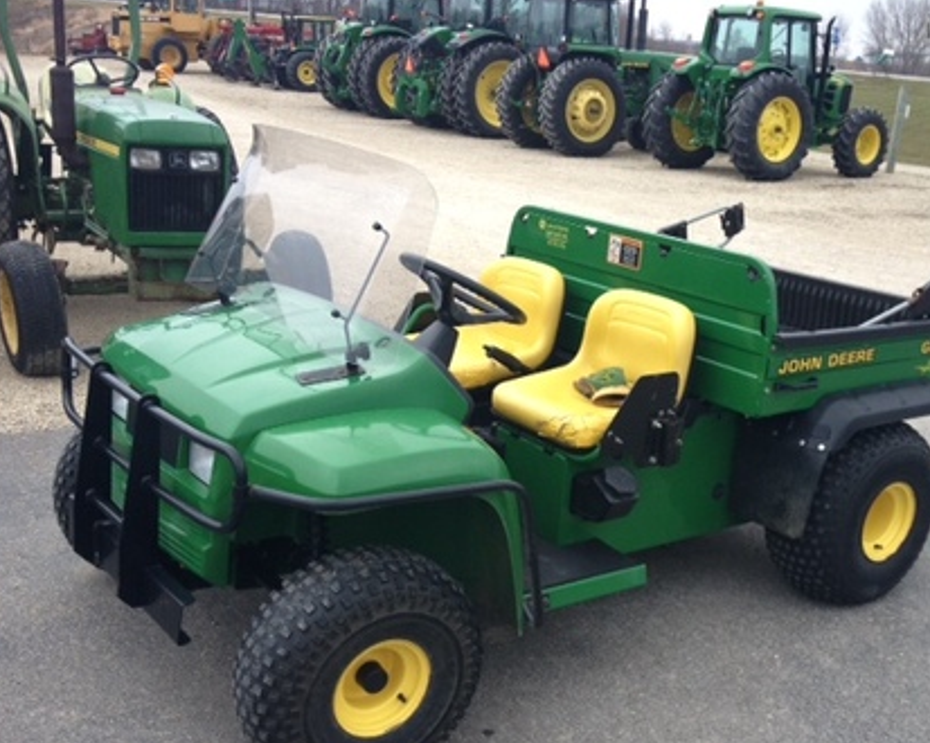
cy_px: 453
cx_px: 579
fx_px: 1238
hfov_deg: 40.9
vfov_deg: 33.3
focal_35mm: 45
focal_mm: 4.28
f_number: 2.4
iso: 50
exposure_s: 1/179
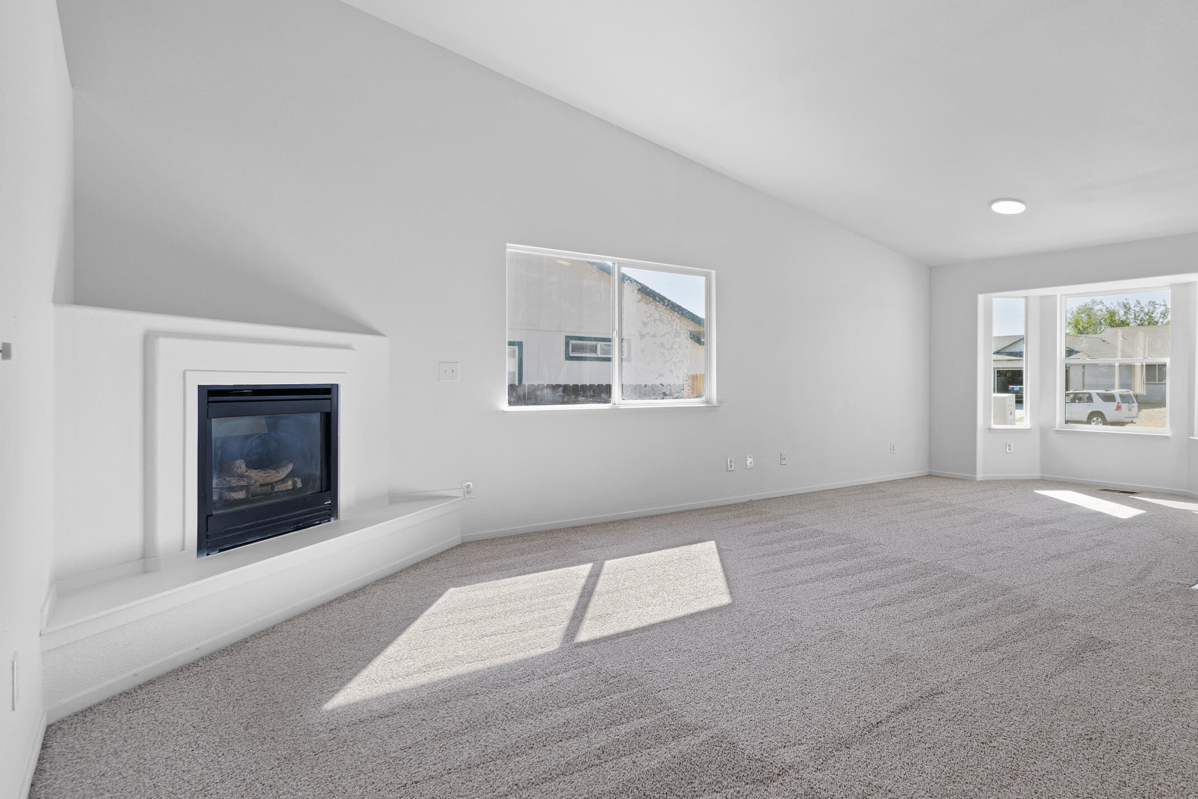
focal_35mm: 21
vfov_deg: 59.5
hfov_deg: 77.8
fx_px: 699
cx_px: 825
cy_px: 387
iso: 100
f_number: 6.3
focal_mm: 10
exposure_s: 1/13
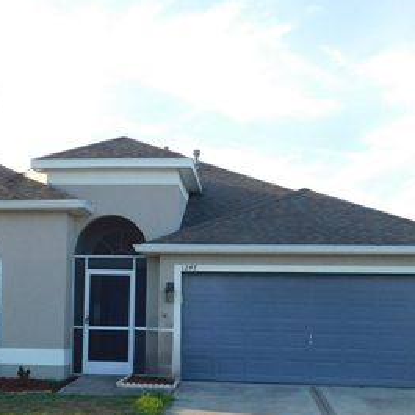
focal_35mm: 60
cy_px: 281
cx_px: 157
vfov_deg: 28.4
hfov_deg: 28.5
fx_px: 814
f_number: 3.5
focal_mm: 6.3
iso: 125
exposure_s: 1/320
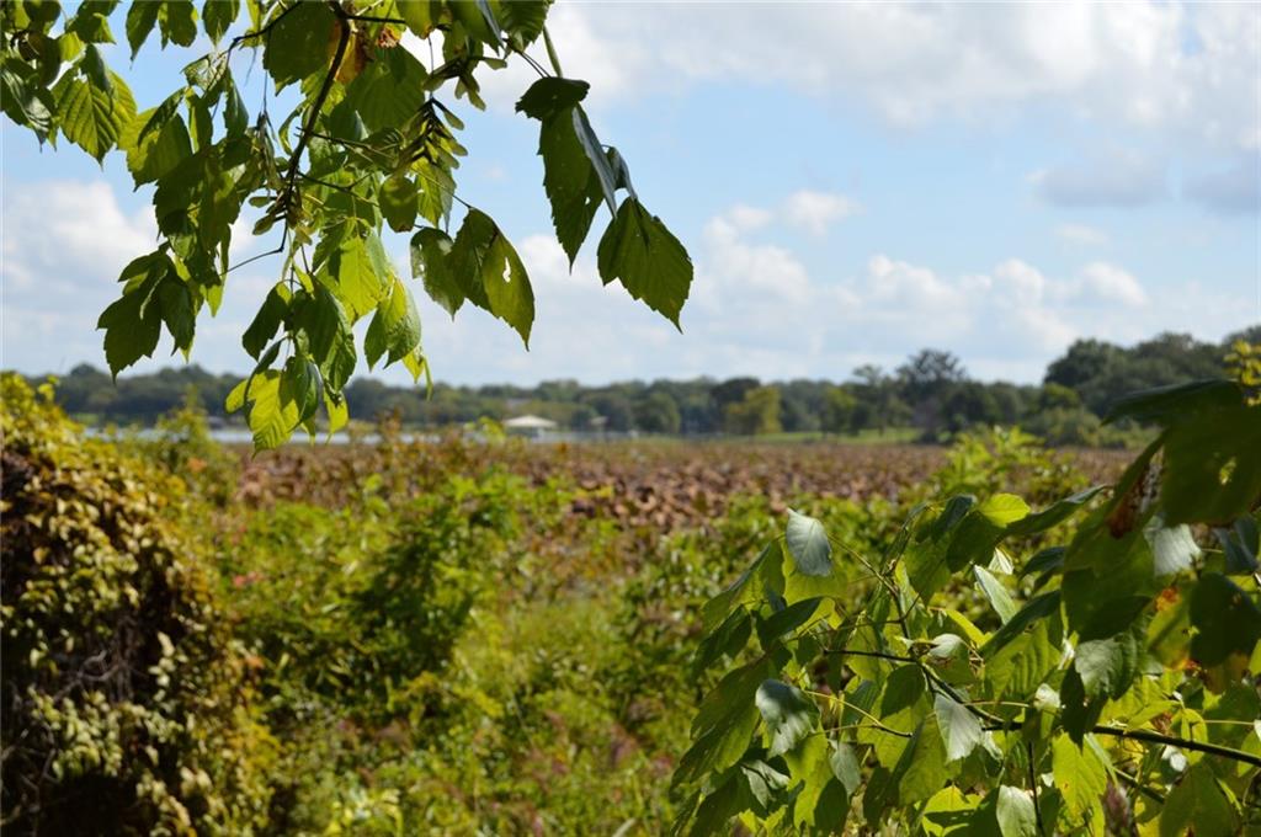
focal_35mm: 82
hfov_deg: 24.6
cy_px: 418
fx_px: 2886
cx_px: 630
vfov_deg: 16.5
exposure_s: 1/250
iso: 100
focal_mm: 55
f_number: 8
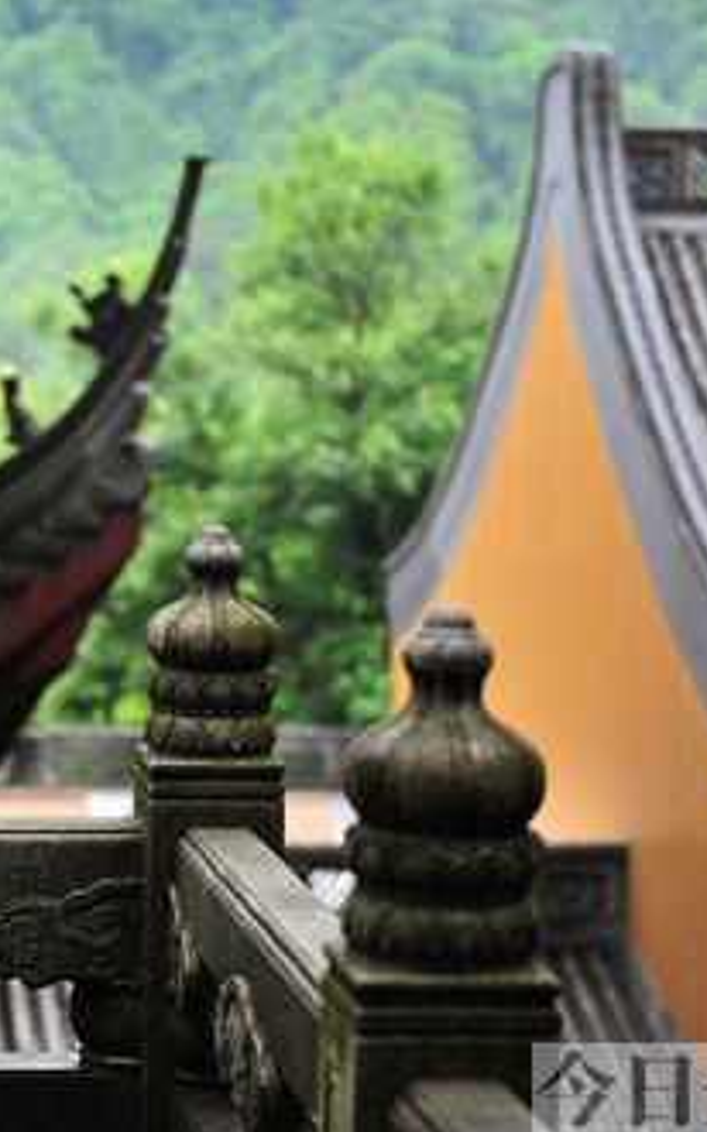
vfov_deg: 20.4
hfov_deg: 12.7
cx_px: 17
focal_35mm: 102
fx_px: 3147
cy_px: 568
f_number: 2.8
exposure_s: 1/1000
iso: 1600
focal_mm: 66
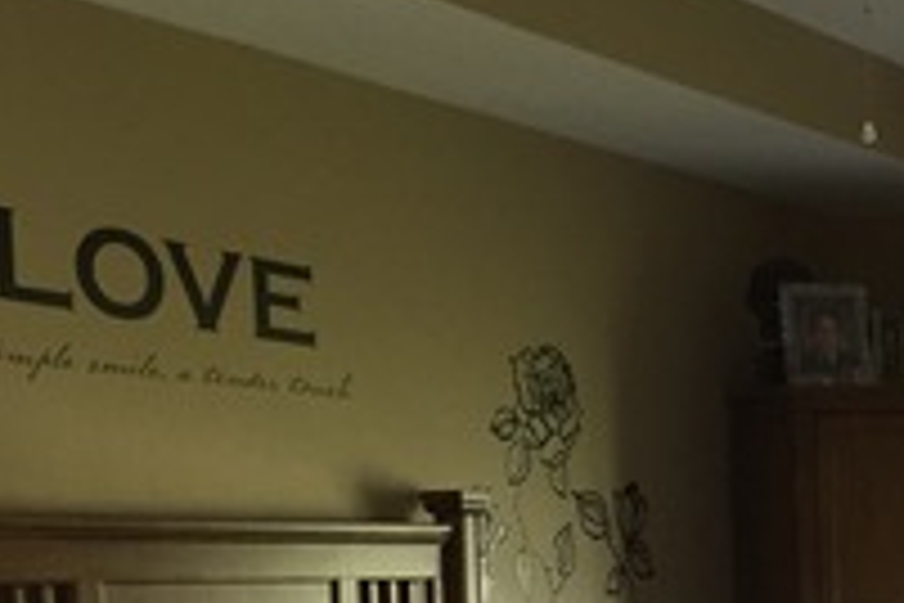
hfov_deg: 20.5
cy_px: 878
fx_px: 2410
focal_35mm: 96
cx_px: 931
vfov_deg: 13.5
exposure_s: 1/30
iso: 100
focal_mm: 4.15
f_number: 2.2
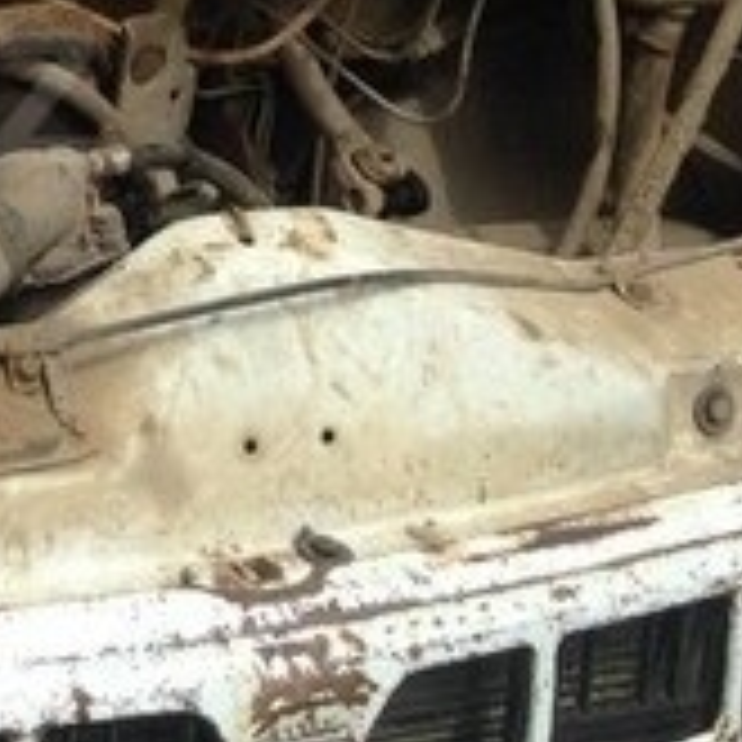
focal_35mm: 117
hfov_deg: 14.0
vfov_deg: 14.8
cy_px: 97
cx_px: -364
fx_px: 2837
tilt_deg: -22.0
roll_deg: -2.7
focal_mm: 4.12
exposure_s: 1/1261
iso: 50
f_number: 2.4
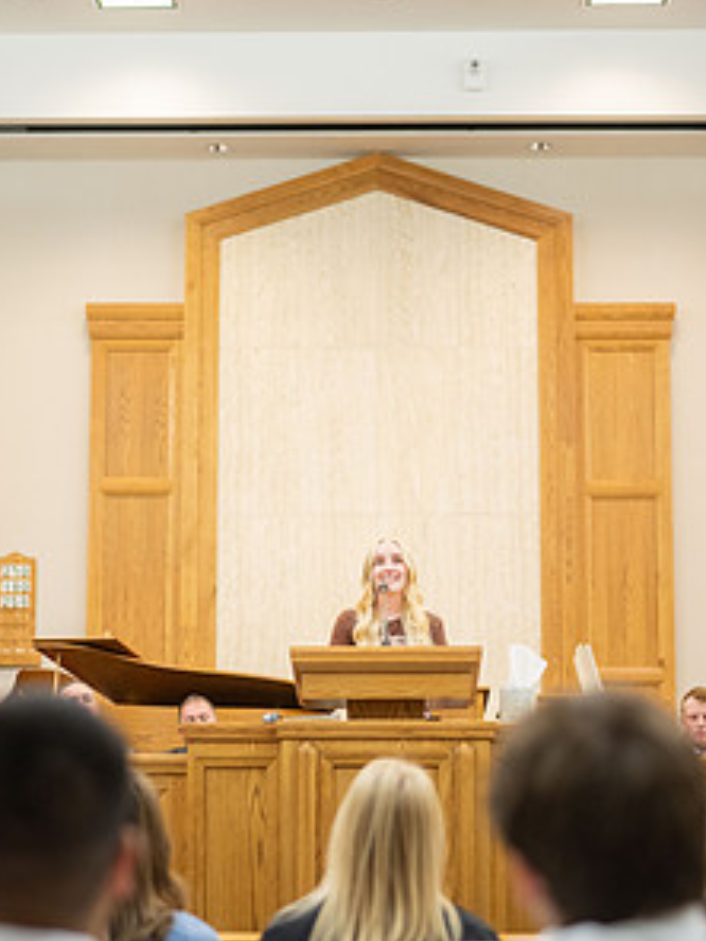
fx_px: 1985
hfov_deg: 20.2
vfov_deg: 26.6
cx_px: 331
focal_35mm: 73
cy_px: 579
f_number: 1.8
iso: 1600
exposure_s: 1/400
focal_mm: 50
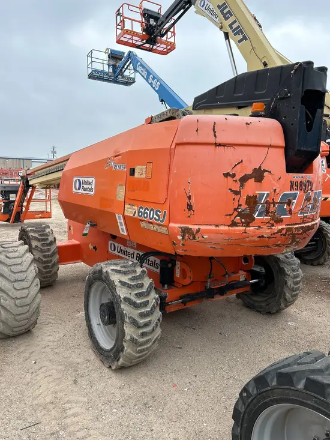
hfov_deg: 53.1
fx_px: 330
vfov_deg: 67.3
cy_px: 220
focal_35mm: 26
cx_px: 165
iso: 50
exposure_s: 1/769
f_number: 1.5
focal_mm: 5.7
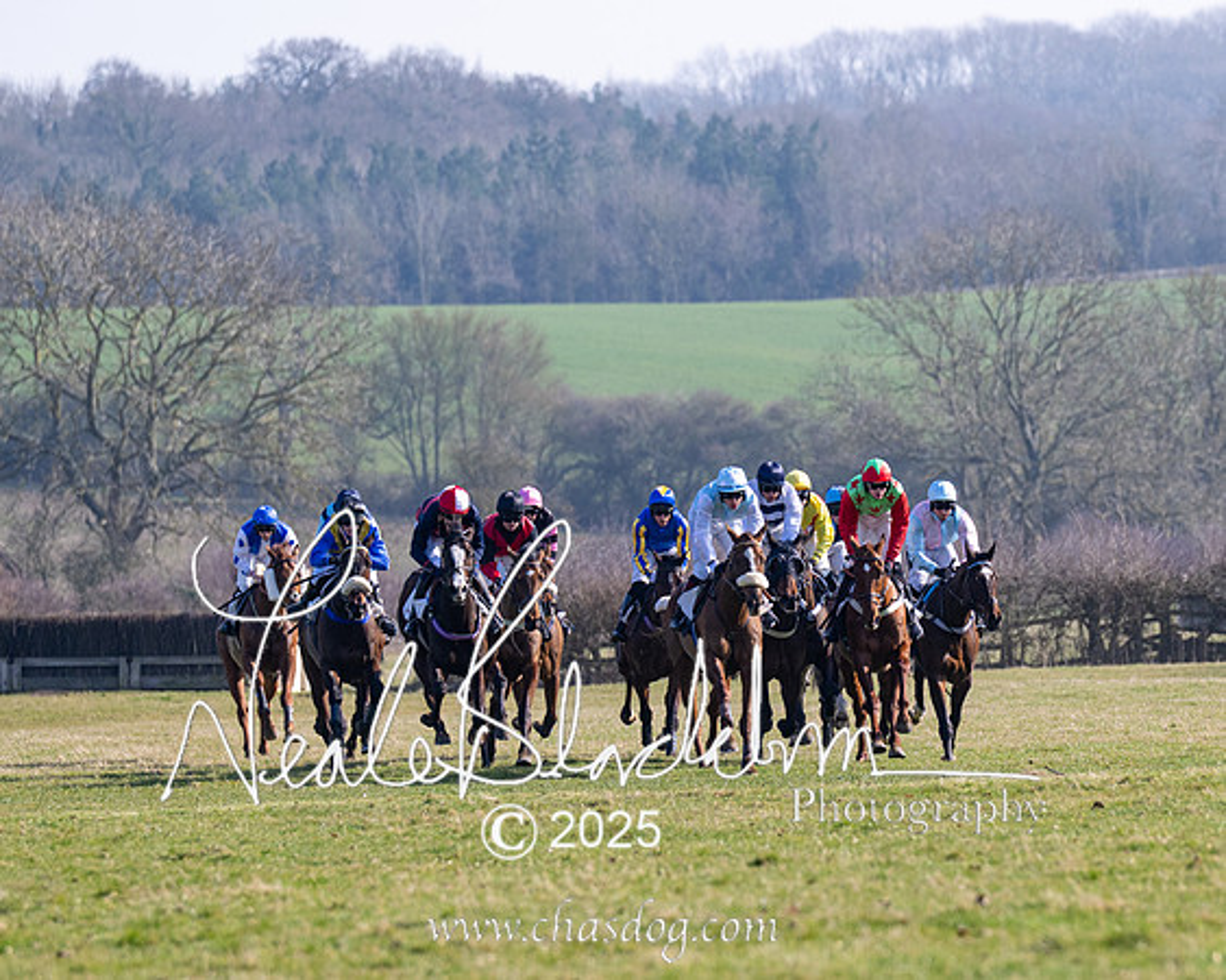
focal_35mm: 395
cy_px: 566
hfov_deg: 4.9
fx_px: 14332
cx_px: 800
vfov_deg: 3.9
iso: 200
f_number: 4
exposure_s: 1/1600
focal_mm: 200
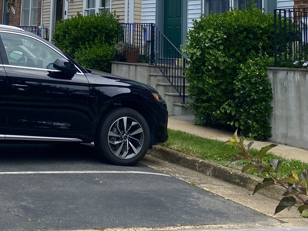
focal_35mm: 75
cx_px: 18
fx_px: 667
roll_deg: -3.8
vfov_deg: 18.2
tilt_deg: +13.2
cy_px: -79
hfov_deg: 25.0
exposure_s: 1/4444
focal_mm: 4.25
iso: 32
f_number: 1.8
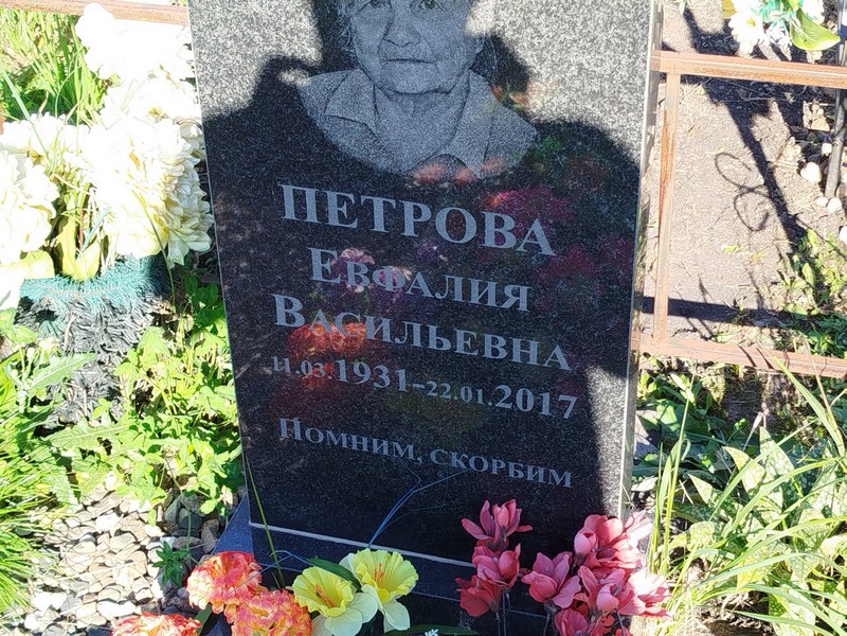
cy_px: 318
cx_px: 424
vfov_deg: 23.7
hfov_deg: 31.2
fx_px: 1517
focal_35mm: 62
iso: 50
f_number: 1.7
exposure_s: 1/222
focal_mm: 5.31
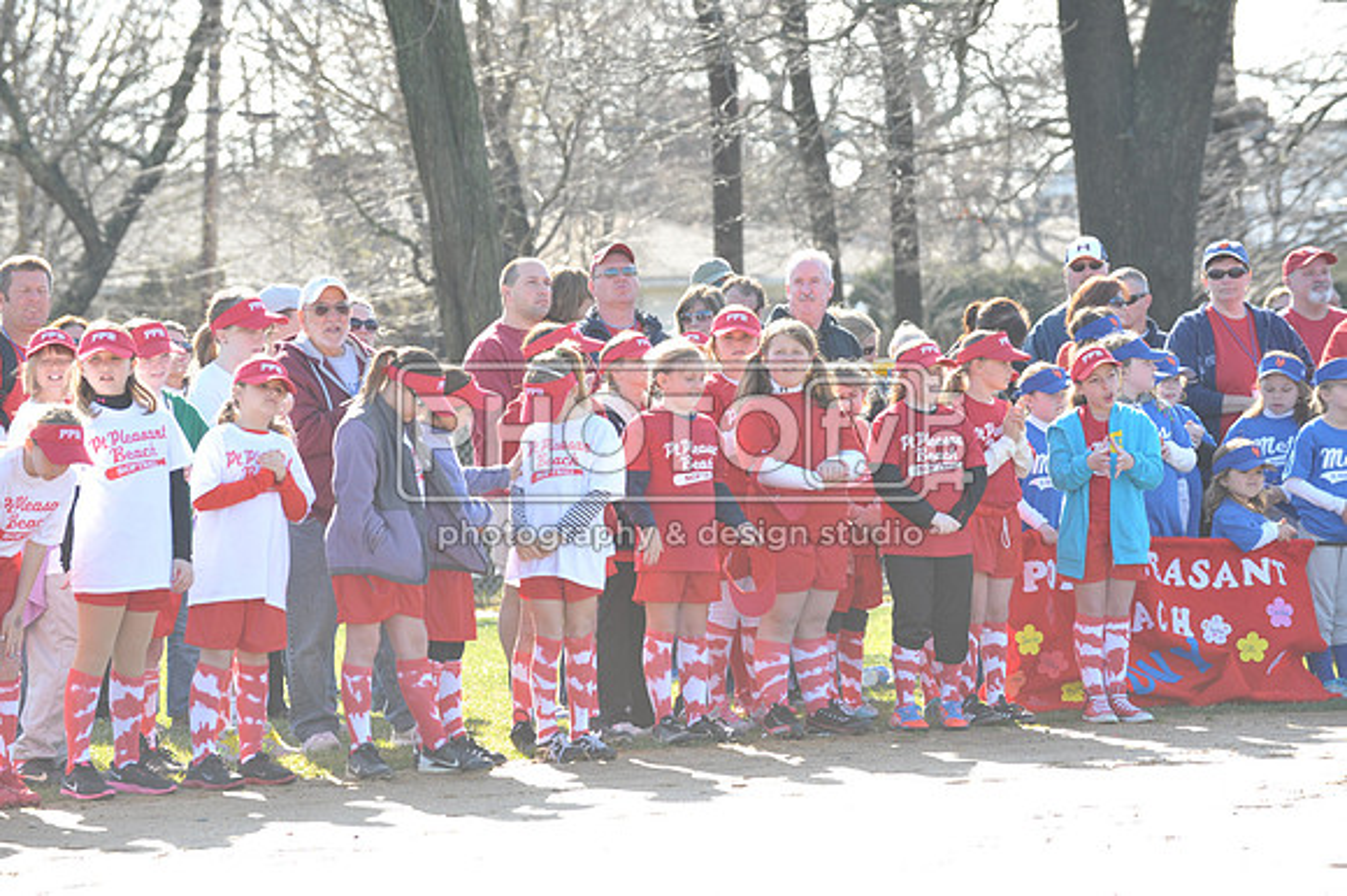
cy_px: 448
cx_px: 674
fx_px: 7479
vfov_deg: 6.9
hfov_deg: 10.3
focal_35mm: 200
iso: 400
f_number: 7.1
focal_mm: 200
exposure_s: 1/250
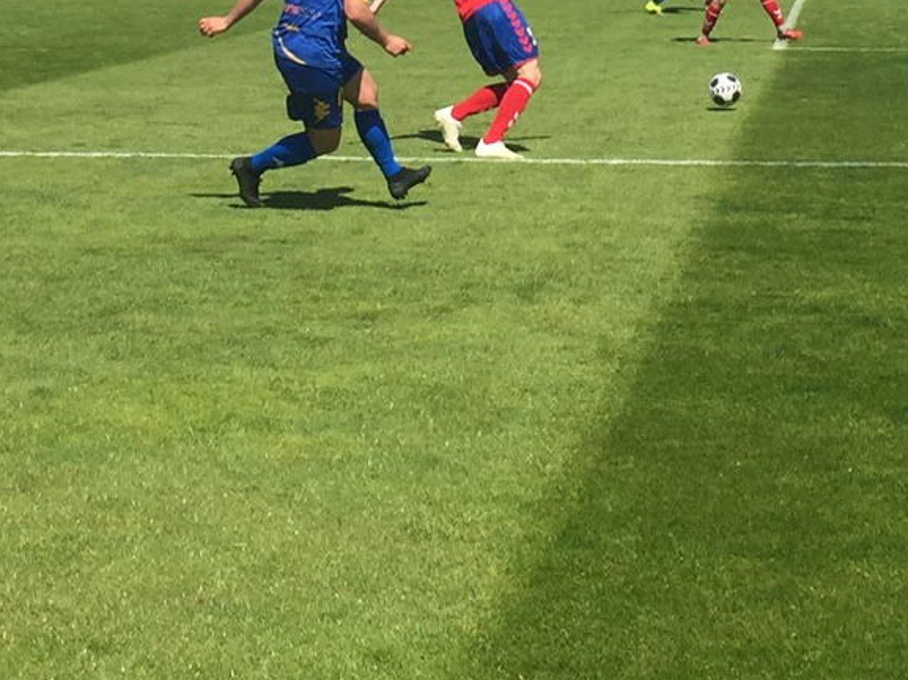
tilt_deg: +3.1
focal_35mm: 103
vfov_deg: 13.8
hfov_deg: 19.1
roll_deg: -2.1
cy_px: -206
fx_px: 2700
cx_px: 533
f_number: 2.2
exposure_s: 1/2639
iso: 32
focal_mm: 4.15
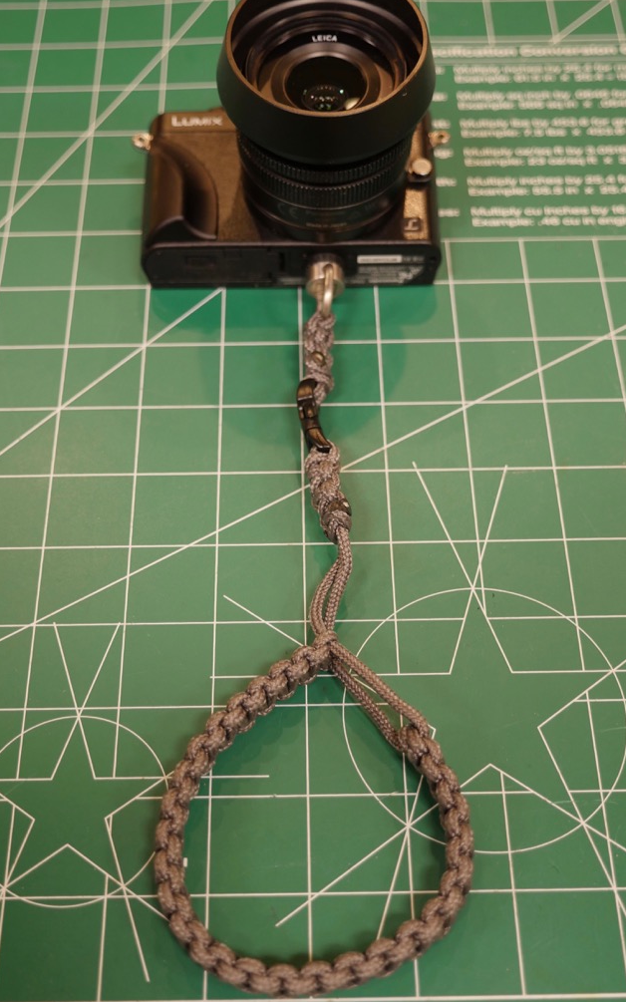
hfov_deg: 28.6
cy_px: 527
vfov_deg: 44.3
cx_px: 299
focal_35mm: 45
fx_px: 1229
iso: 400
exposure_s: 1/60
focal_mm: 20
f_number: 2.8
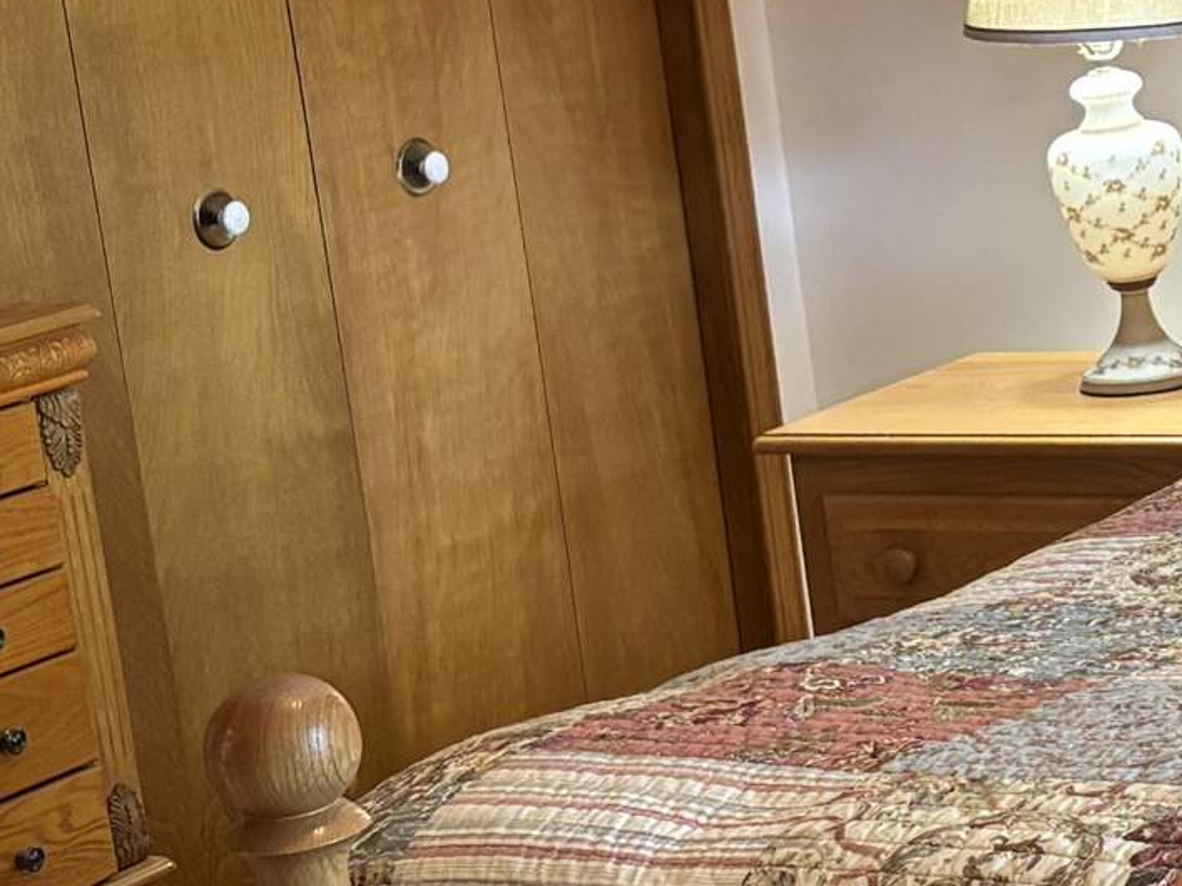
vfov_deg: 13.1
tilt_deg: -10.6
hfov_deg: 16.9
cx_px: 1297
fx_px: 3858
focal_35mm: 113
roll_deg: +5.8
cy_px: 378
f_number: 1.6
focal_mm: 5.96
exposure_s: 1/60
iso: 320
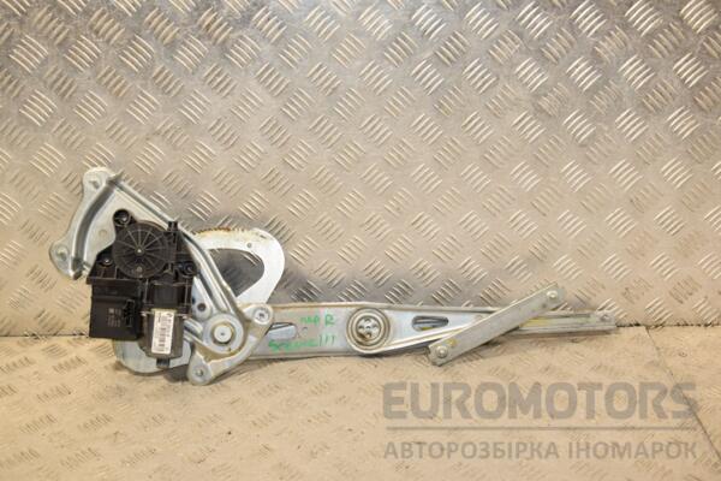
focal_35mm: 48
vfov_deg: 28.1
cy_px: 240
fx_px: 961
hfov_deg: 41.1
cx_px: 360
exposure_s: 1/200
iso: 800
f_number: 7.1
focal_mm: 32
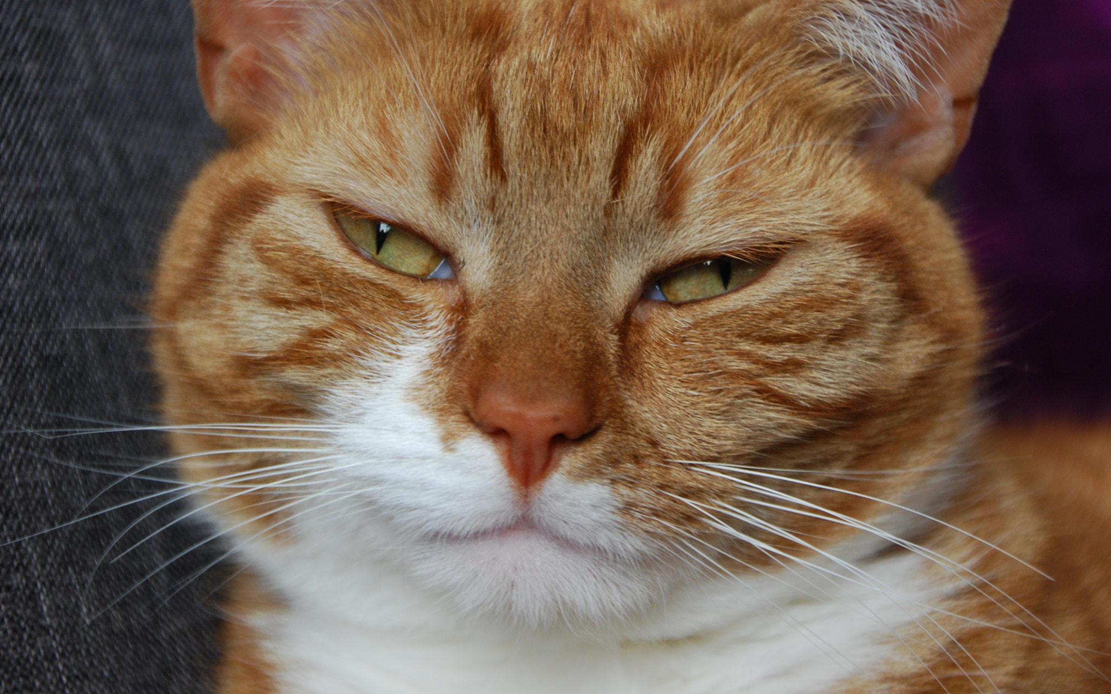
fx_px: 3634
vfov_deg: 10.9
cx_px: 556
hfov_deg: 17.4
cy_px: 321
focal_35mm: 120
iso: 400
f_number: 5.6
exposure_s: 1/60
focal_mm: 78
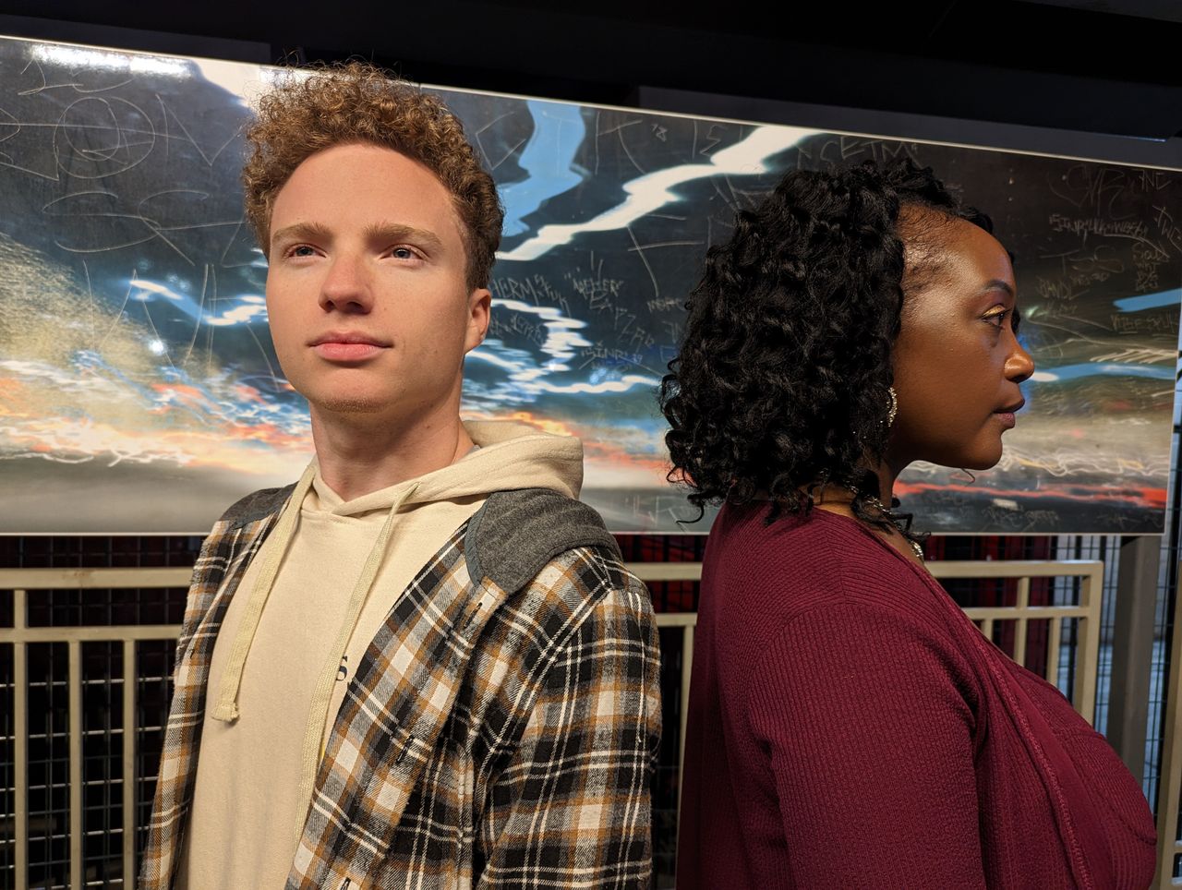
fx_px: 821
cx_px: 591
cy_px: 445
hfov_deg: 71.5
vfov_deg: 56.9
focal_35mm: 24
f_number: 1.85
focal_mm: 6.81
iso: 233
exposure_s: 1/23.8
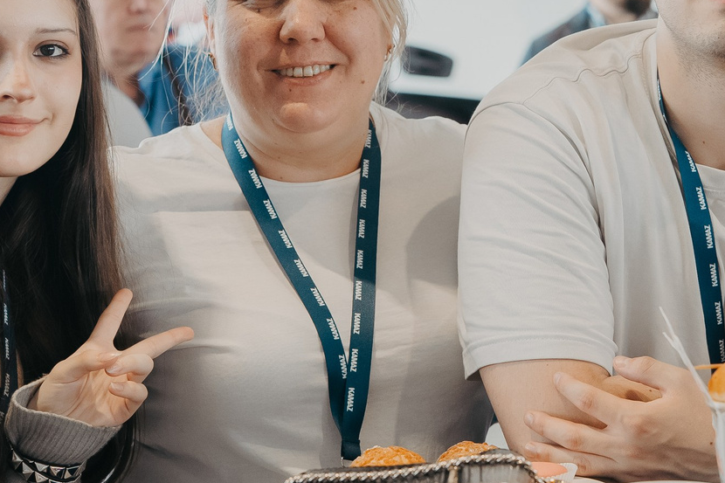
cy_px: 104
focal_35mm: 108
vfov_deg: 12.6
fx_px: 2174
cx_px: 578
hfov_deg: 18.8
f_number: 3.2
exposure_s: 1/125
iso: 500
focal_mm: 35
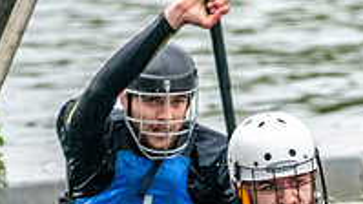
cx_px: 189
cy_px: 313
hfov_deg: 1.4
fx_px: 15316
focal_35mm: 1591
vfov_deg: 0.8
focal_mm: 400
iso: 3200
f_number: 7.1
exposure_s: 1/2500
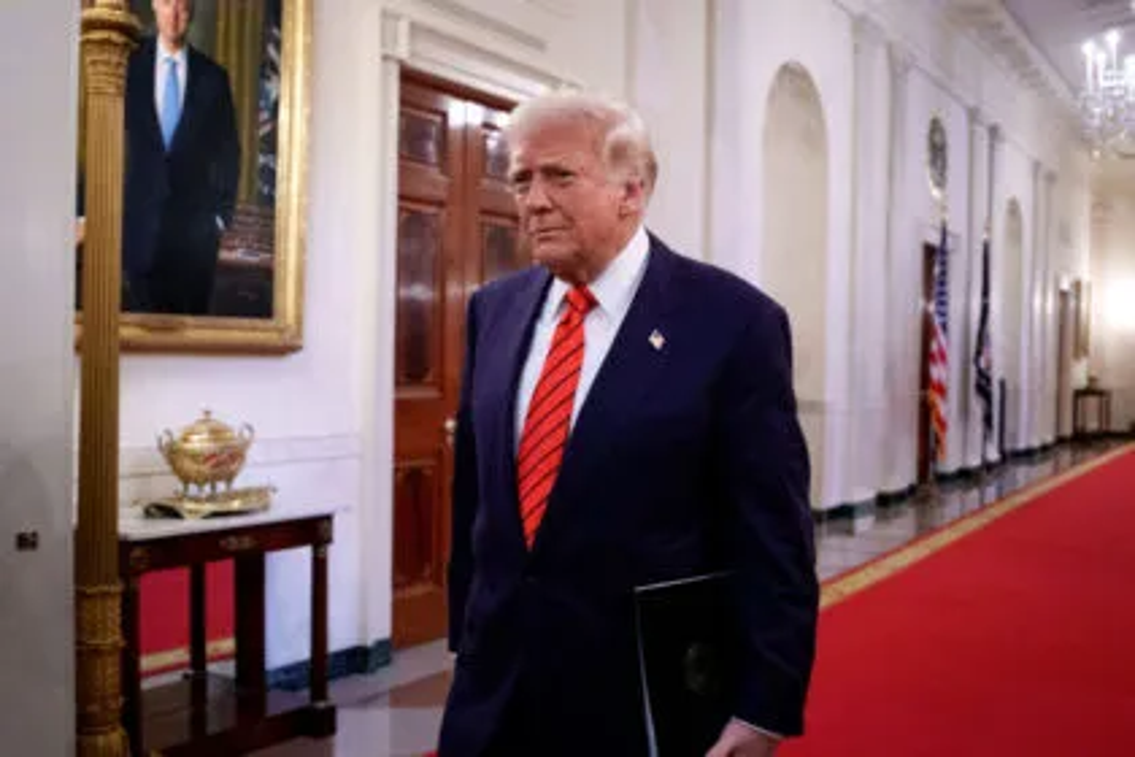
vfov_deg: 36.9
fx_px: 1135
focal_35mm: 36
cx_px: 568
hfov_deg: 53.1
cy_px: 378
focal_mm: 24
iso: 4000
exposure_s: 1/250
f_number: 2.8
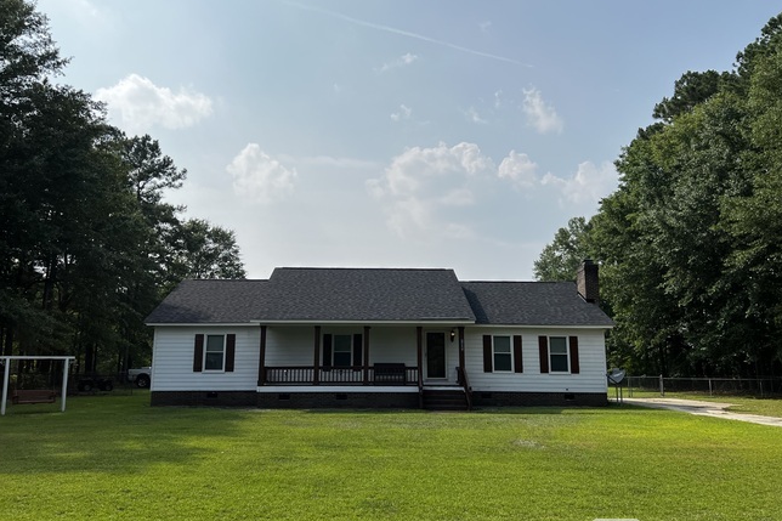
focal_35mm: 28
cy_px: 264
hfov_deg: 65.5
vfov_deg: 46.4
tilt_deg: +10.6
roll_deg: +0.0
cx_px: 383
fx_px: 608
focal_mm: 5.7
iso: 50
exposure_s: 1/5882
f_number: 1.5
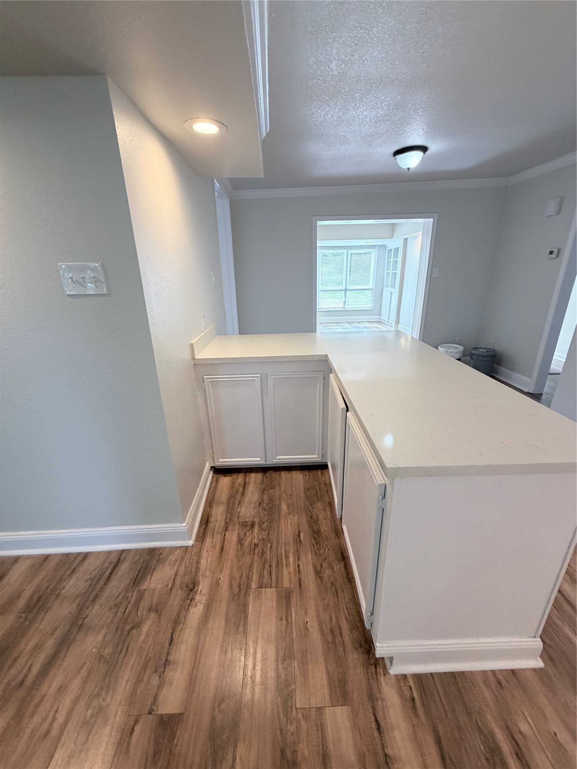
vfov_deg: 102.1
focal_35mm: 14
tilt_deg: -20.0
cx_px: 288
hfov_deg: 85.7
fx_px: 311
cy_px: 384
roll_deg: +3.1
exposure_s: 1/120
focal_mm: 2.22
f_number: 2.2
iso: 250
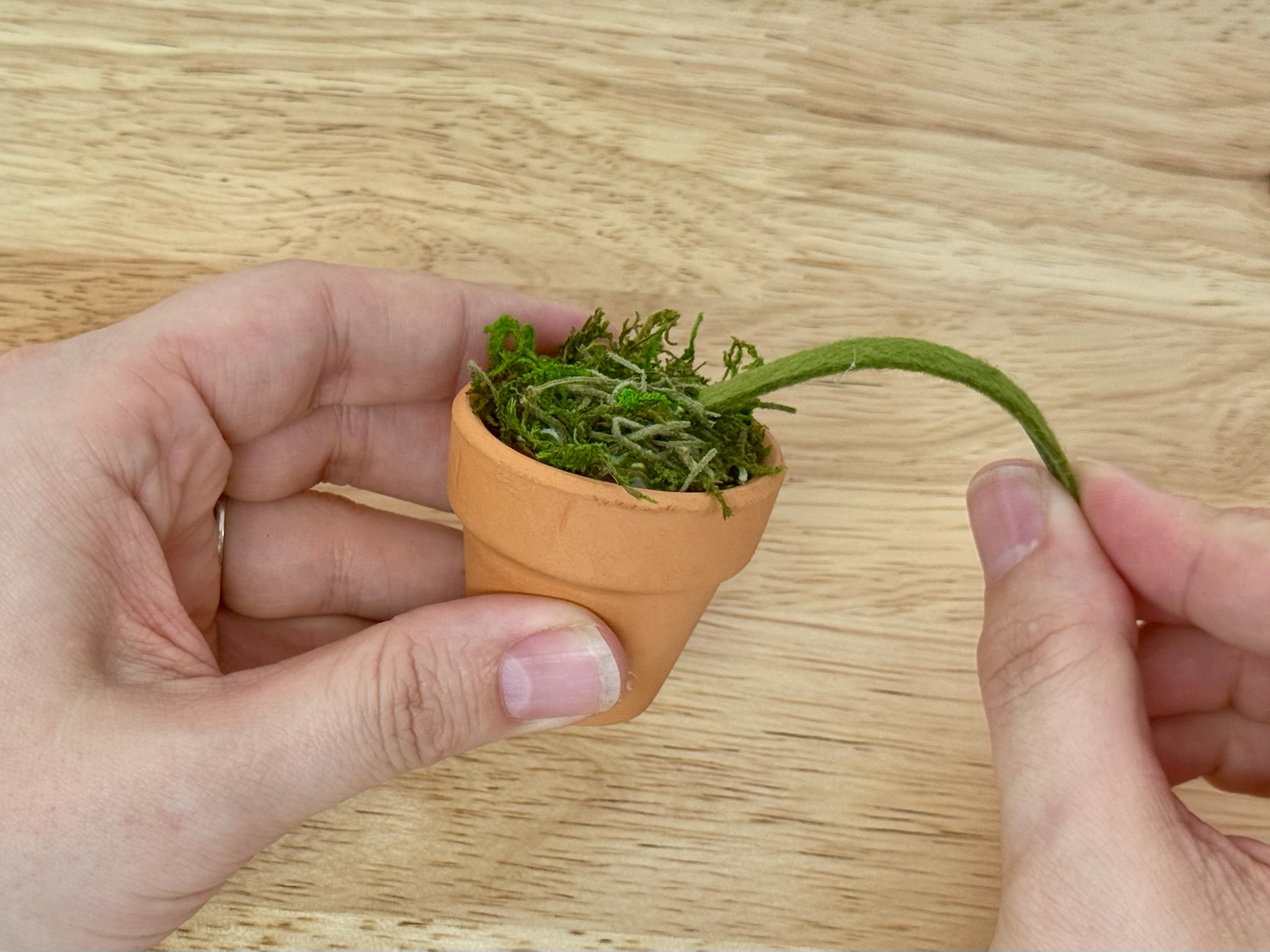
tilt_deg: -71.0
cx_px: 635
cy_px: 476
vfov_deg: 30.3
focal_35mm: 48
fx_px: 1761
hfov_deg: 39.7
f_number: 1.78
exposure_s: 1/120
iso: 125
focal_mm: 6.76
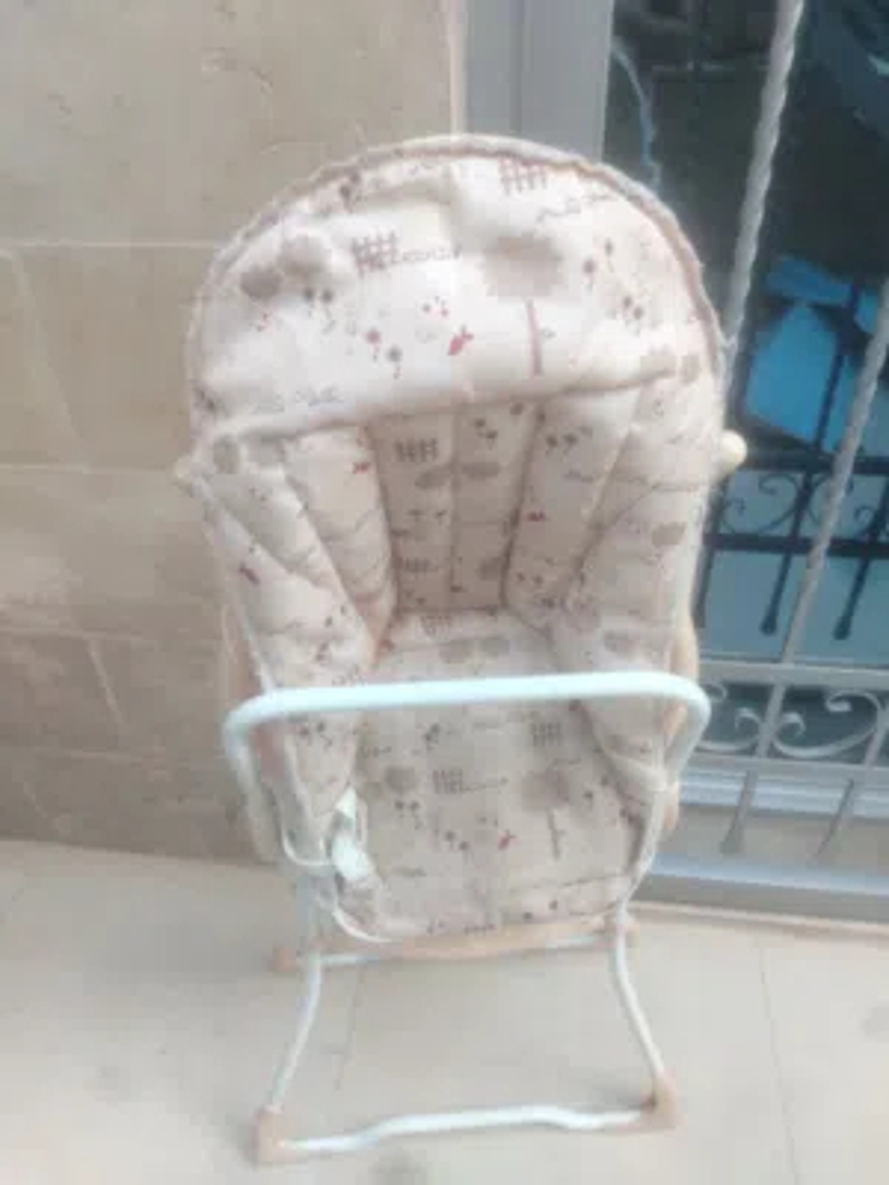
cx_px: 444
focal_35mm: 24
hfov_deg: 56.8
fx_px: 822
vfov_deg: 71.6
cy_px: 592
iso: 406
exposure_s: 1/33.3
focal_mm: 5.25
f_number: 1.75
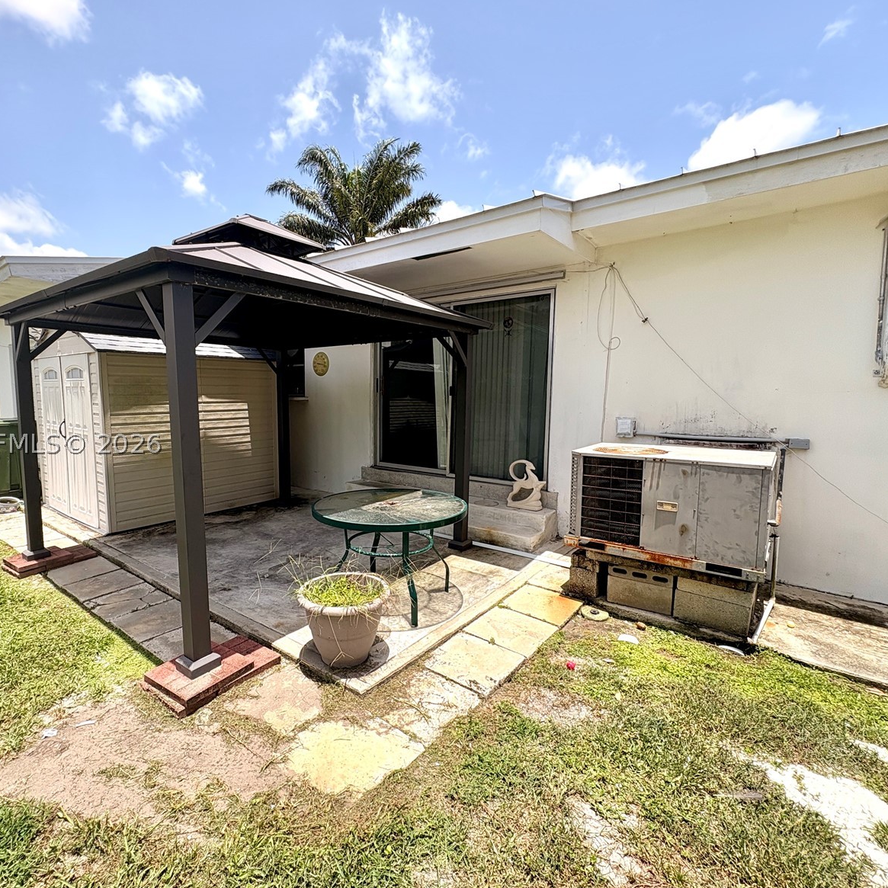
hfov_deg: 83.7
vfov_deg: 84.0
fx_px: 493
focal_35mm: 17
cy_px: 444
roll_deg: -0.6
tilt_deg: -5.4
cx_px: 395
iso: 50
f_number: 2.2
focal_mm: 2.22
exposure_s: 1/910
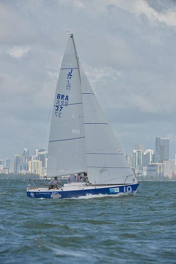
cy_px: 132
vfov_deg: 9.4
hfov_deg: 6.2
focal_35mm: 220
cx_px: 88
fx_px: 1612
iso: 280
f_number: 7.1
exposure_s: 1/1600
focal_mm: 220
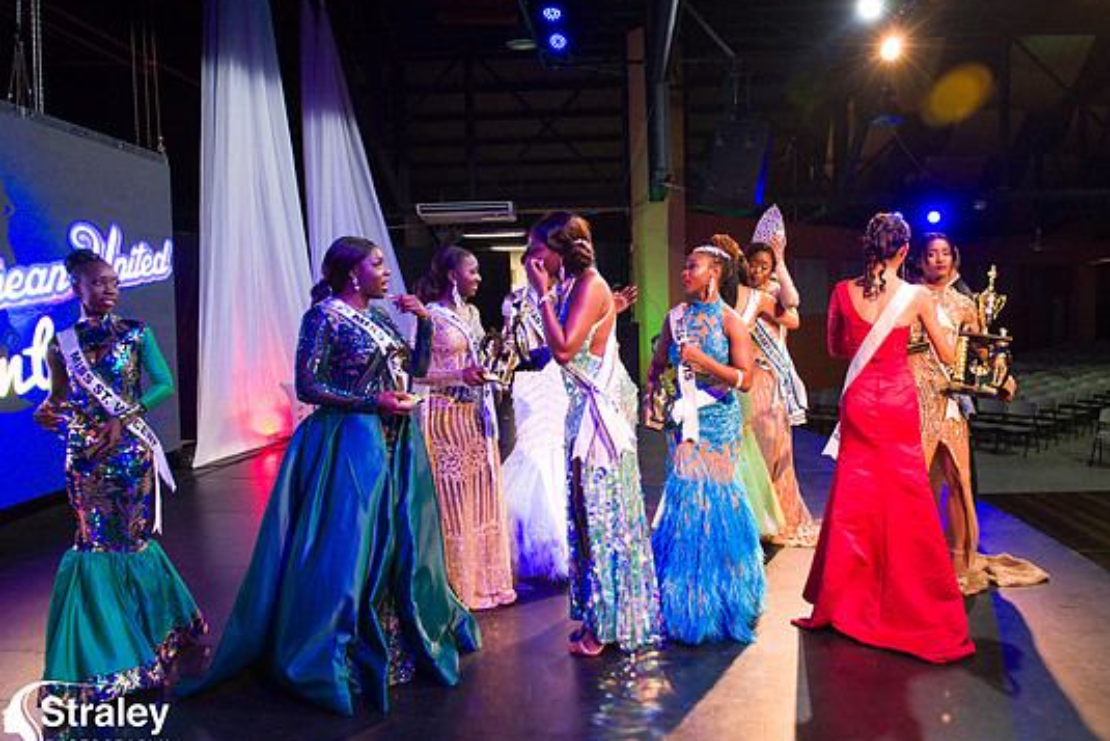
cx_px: 585
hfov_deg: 69.3
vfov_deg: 49.6
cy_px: 373
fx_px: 802
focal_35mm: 26
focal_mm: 24
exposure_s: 1/160
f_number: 5
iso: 4000
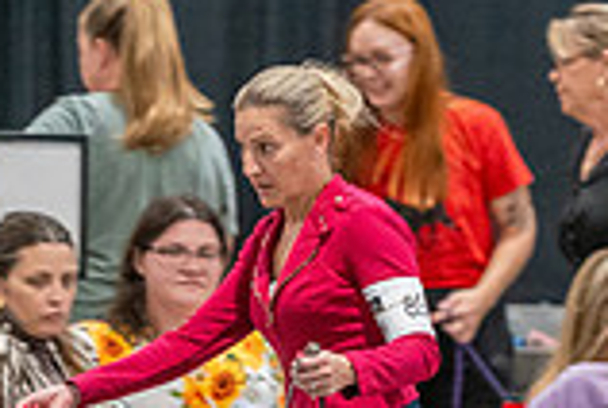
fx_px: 12403
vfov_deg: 1.9
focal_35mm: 733
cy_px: 418
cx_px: 385
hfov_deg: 2.8
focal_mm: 200
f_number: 2.8
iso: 6400
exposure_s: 1/250
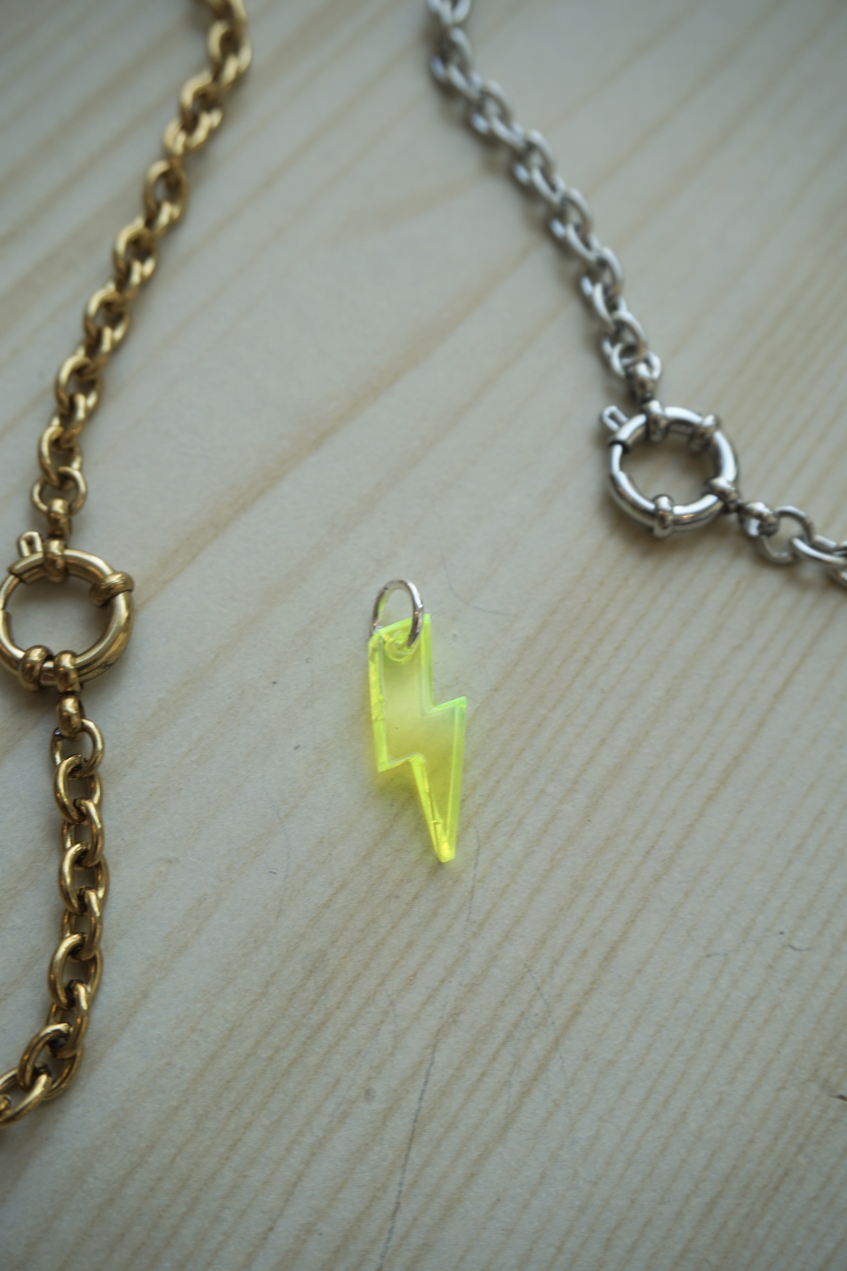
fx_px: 1429
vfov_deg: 47.9
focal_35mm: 40
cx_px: 424
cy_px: 636
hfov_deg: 33.0
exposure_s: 1/80
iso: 100
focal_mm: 27
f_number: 5.6
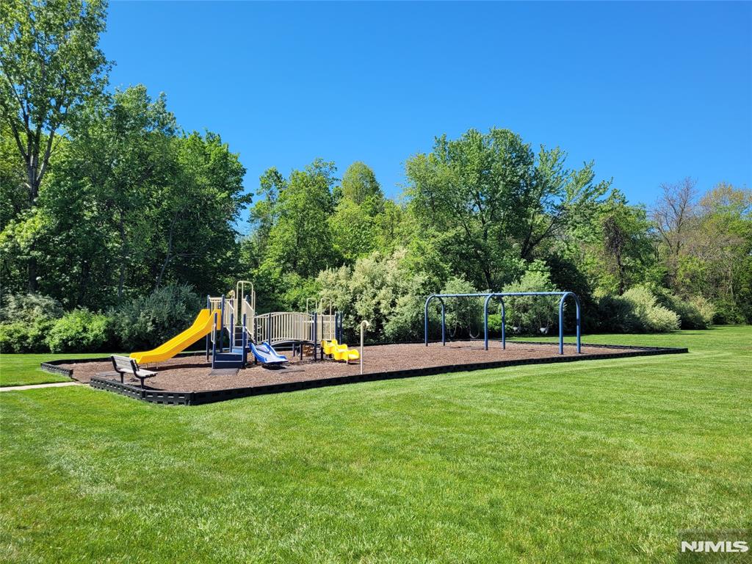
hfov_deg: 67.3
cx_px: 376
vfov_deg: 53.1
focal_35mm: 26
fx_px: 565
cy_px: 282
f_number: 1.8
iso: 40
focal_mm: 5.4
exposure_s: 1/1484
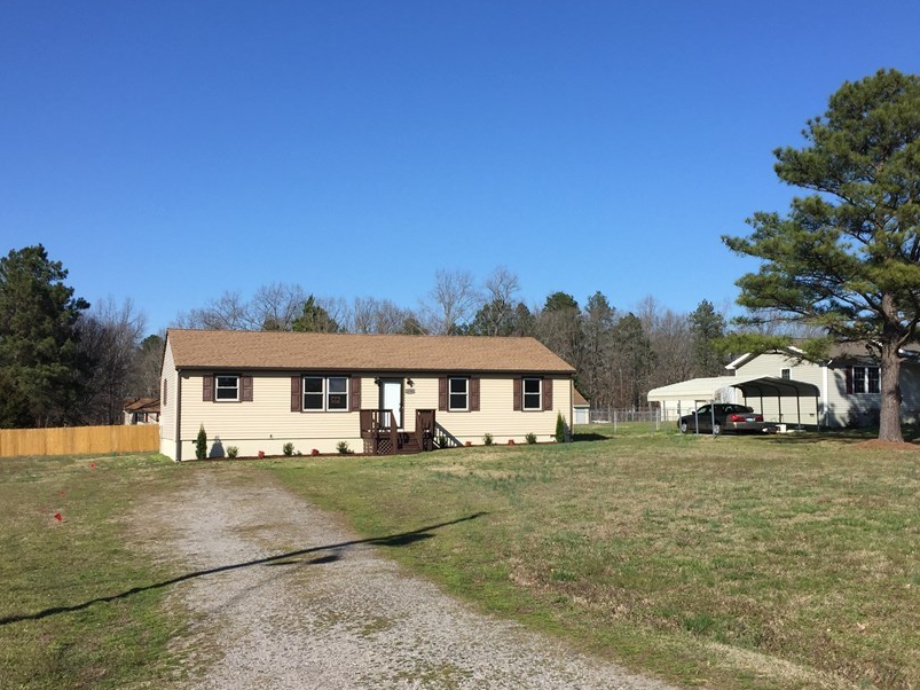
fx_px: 983
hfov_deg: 50.1
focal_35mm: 37
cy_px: 373
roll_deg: +0.1
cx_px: 493
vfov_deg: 38.6
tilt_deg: +2.4
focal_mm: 4.15
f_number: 2.2
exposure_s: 1/2198
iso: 32
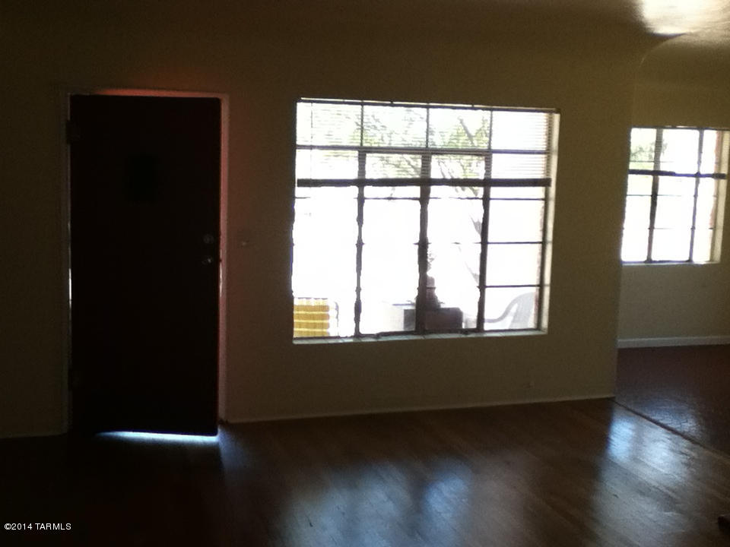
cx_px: 365
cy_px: 274
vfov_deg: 44.2
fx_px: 675
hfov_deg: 56.8
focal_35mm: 32
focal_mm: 3.85
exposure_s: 1/120
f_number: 2.4
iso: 100
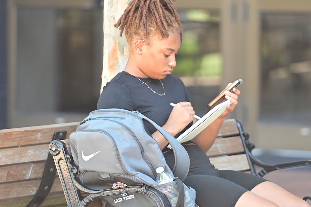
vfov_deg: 4.0
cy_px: 97
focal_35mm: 347
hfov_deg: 5.9
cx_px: 161
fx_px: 2996
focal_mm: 200
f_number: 3.5
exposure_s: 1/640
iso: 1600
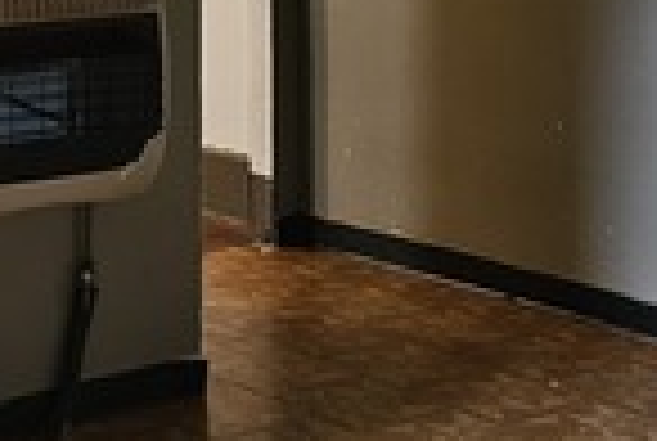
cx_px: -83
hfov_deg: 18.0
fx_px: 1993
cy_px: 86
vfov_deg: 12.6
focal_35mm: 109
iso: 640
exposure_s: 1/24
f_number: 1.7
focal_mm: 6.3
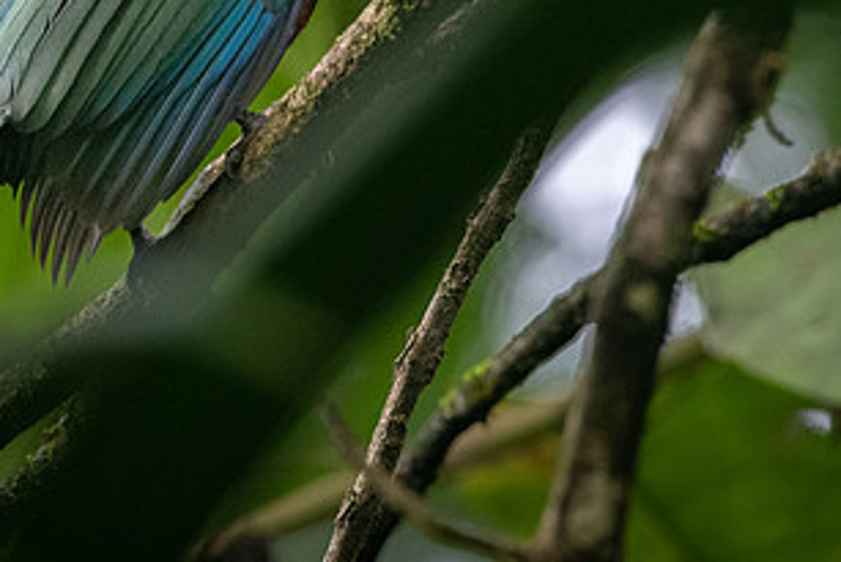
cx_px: 65
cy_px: -77
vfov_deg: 1.2
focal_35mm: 1161
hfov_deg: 1.8
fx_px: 27134
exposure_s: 1/640
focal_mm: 500
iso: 3200
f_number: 8
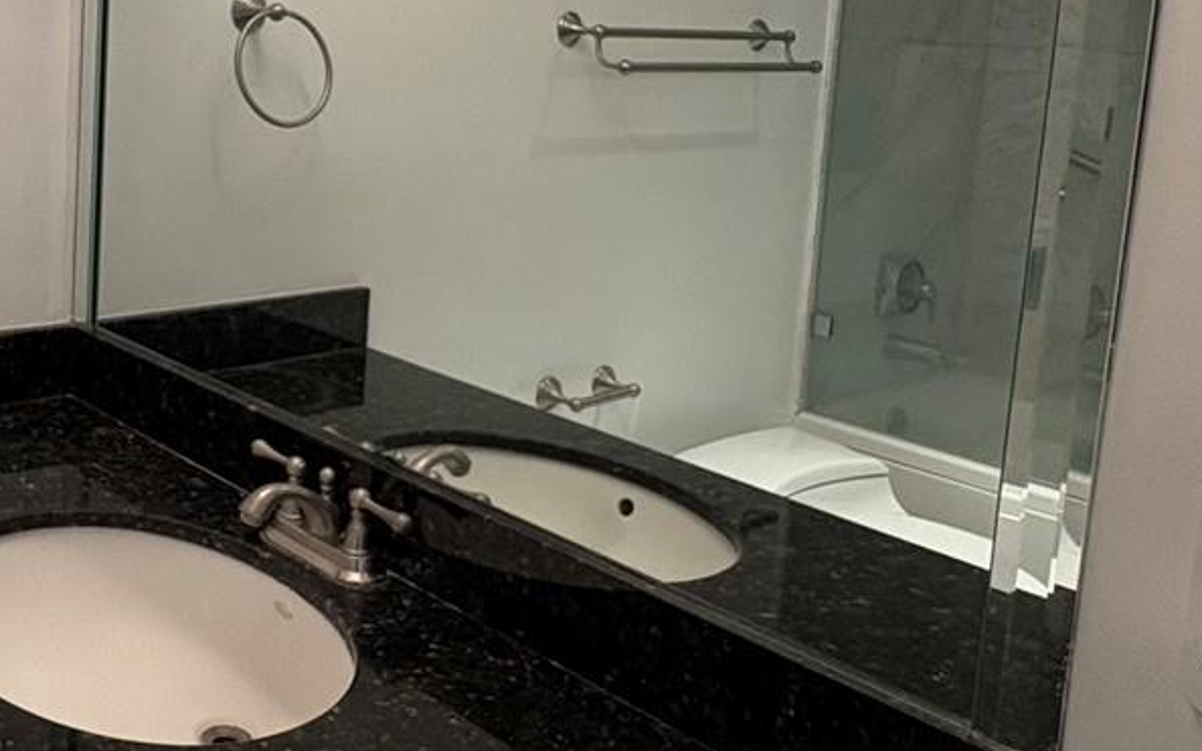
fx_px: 1310
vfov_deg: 31.1
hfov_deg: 45.7
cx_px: 176
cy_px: 138
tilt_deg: -5.4
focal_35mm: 40
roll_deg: -2.4
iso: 160
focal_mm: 2.22
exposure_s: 1/60
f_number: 2.2
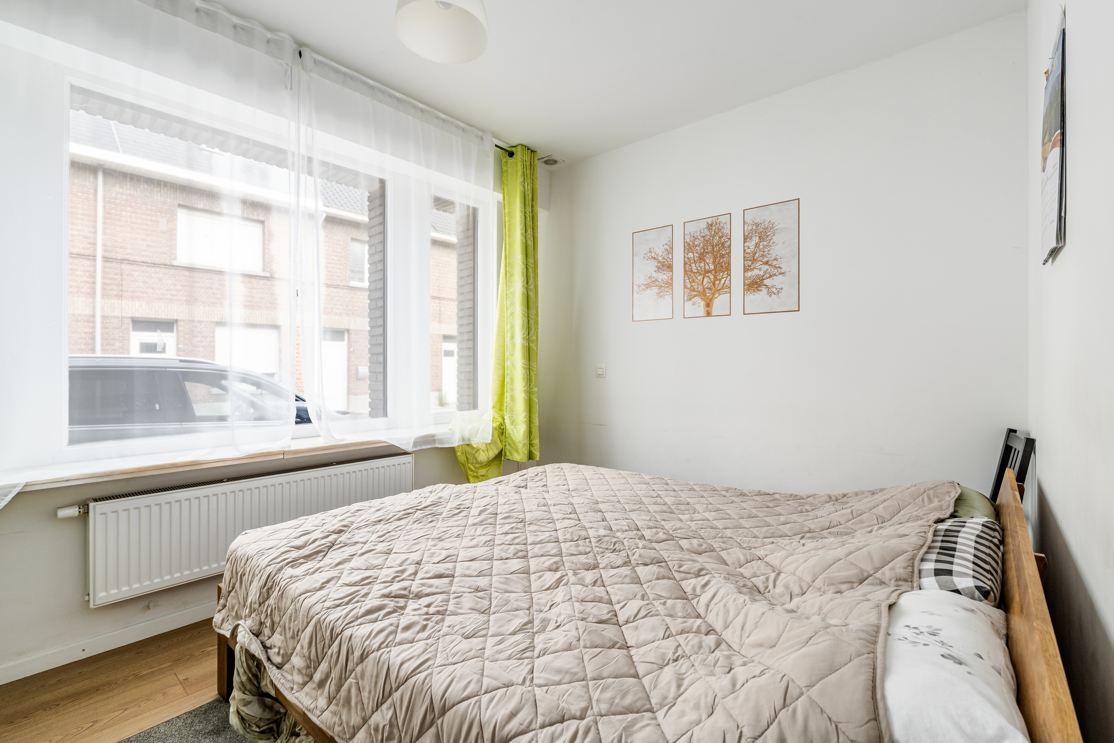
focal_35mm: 16
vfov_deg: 73.7
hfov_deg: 96.7
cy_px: 372
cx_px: 557
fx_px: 495
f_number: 9
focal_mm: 16
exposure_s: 1/30
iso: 250
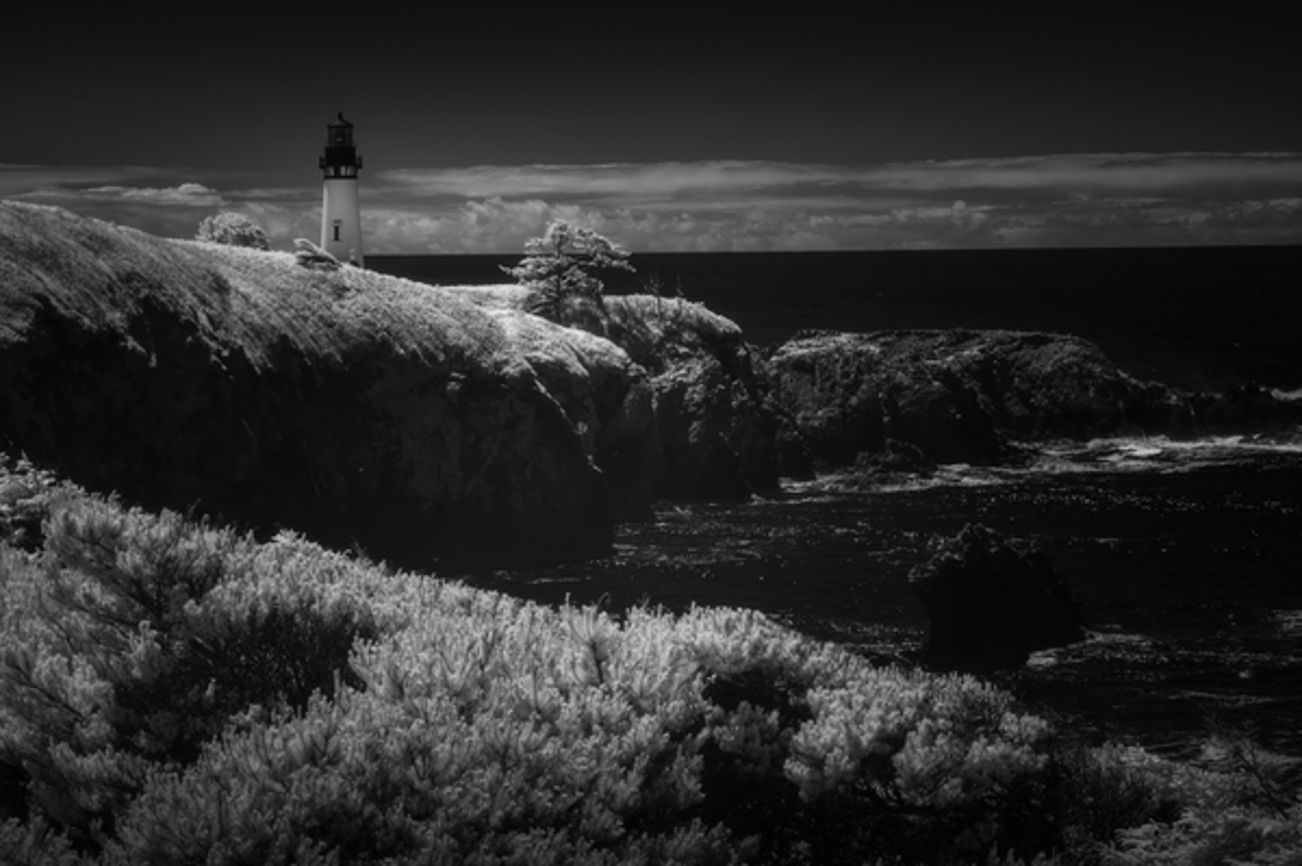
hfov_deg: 16.9
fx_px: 4391
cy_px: 433
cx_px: 651
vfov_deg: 11.3
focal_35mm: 122
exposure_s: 1/40
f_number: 7.1
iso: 100
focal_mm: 81
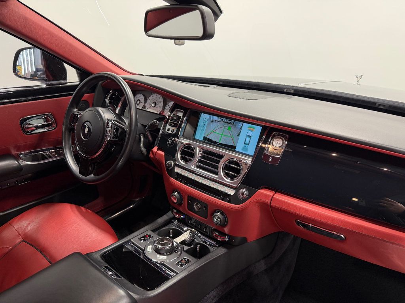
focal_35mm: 24
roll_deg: -1.2
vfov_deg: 56.8
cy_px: 152
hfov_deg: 71.6
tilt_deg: -22.2
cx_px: 202
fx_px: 281
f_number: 1.78
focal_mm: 6.76
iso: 200
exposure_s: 1/120
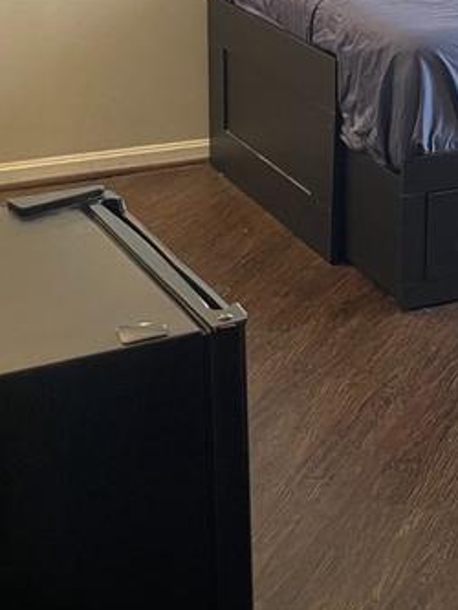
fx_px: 1410
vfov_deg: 23.7
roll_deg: -2.6
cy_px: 60
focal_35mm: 80
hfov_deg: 17.2
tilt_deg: -12.4
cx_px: 614
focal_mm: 4.2
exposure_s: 1/60
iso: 250
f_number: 1.6
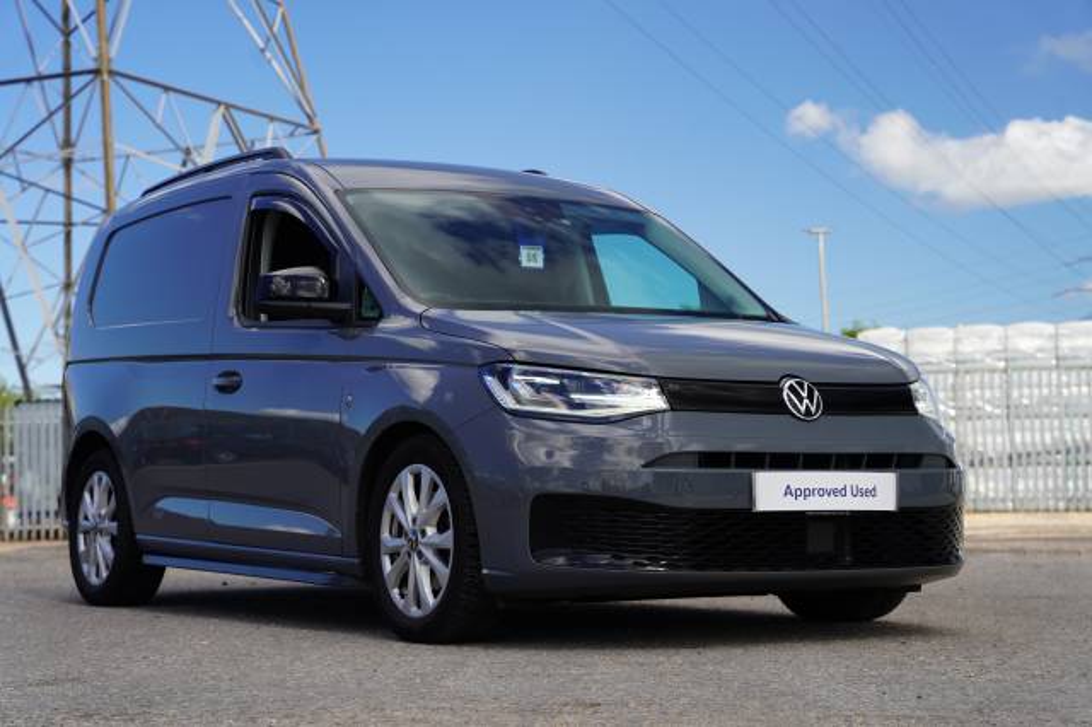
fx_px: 2122
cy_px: 364
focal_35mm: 70
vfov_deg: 19.4
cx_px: 546
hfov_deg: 28.9
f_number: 5
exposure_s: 1/250
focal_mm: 70
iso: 100
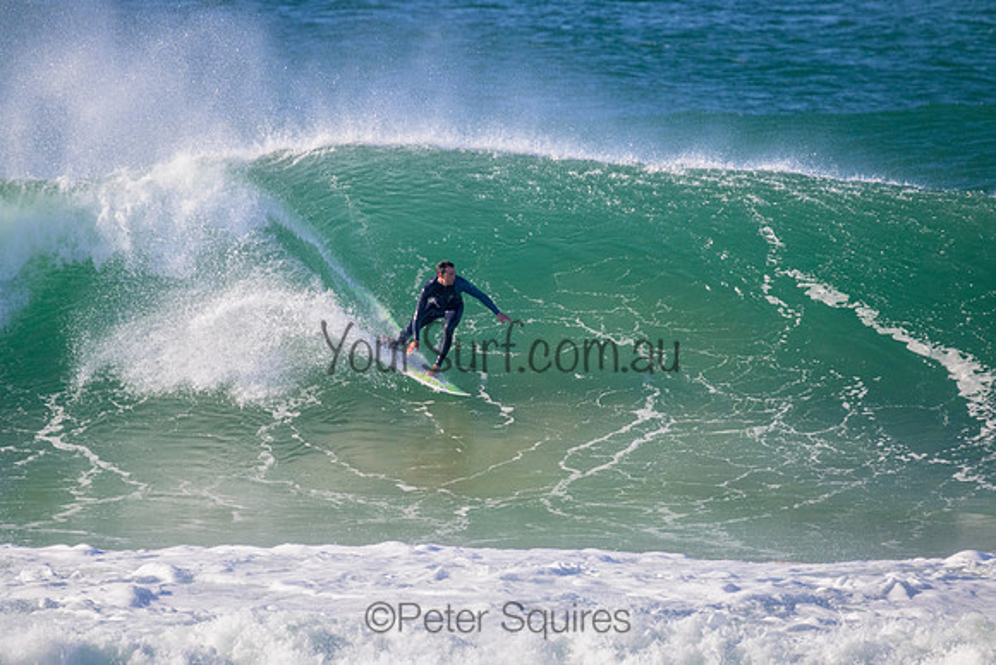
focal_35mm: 800
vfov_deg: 1.7
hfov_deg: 2.6
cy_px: 332
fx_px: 22137
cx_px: 498
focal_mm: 800
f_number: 11
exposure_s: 1/2000
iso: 2200
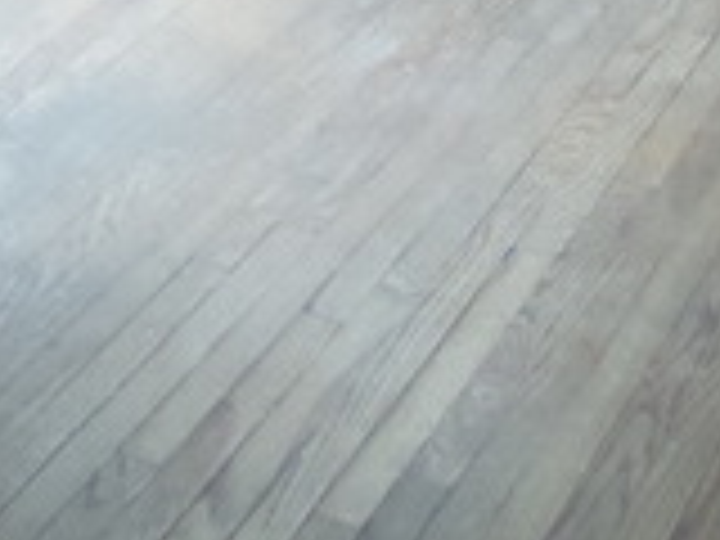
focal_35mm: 92
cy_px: -392
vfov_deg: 14.4
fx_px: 1914
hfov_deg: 21.2
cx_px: 518
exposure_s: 1/30
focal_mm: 4.1
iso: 400
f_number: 2.8
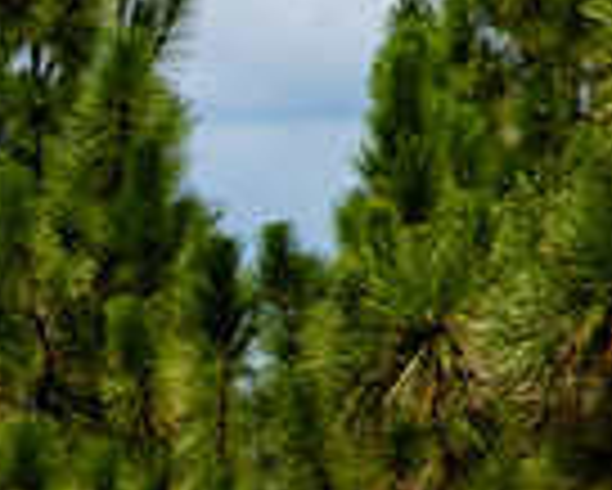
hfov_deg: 2.8
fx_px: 12543
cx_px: -543
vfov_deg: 2.2
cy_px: 684
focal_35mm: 692
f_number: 8
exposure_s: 1/320
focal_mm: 120
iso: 100
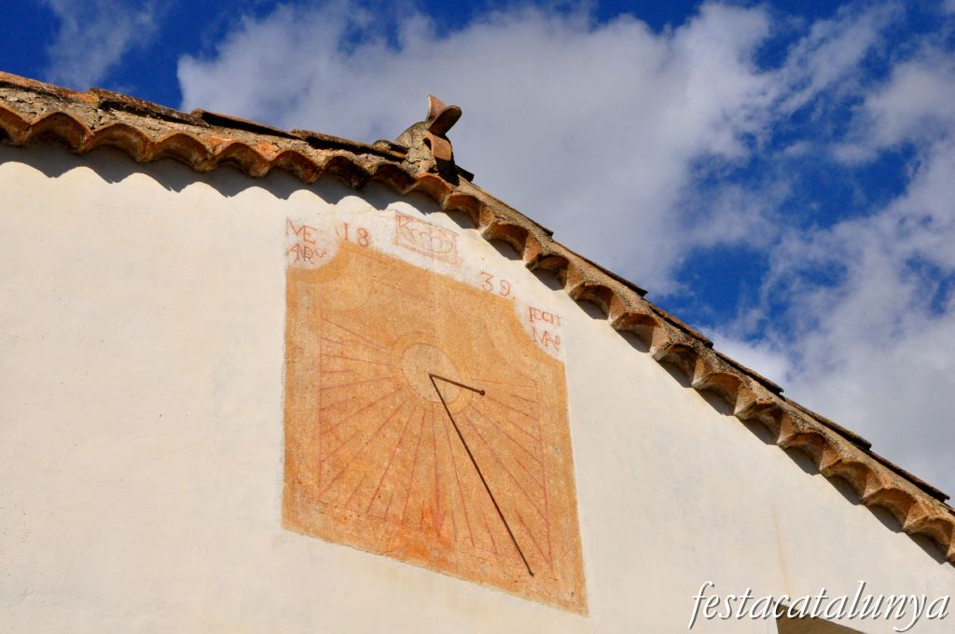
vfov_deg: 18.9
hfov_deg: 28.1
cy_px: 317
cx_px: 478
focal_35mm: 72
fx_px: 1908
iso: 1600
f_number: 18
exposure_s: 1/1250
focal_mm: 48
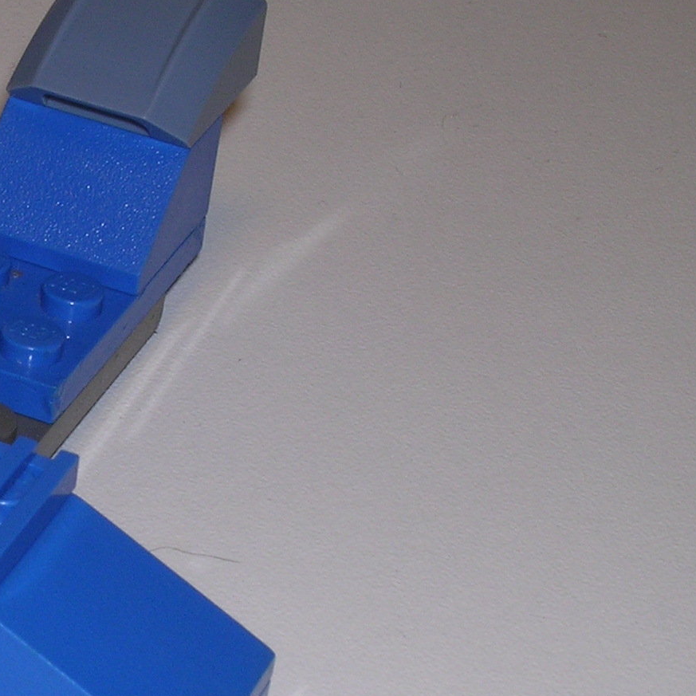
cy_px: 457
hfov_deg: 12.3
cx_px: -84
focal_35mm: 139
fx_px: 3162
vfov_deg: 12.5
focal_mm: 10.2
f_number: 7.2
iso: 100
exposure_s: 1/60.1
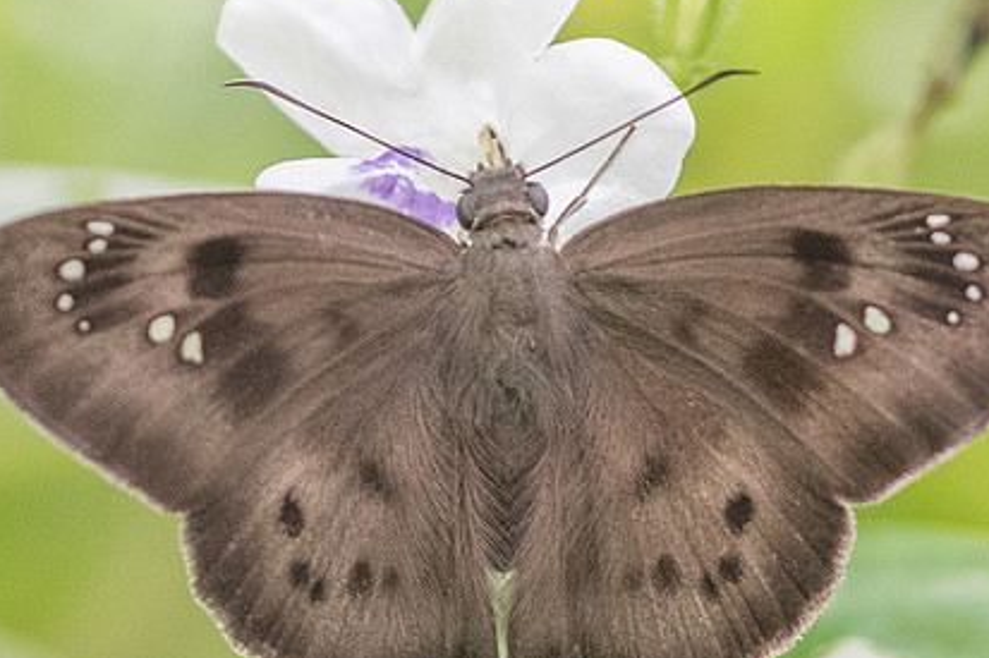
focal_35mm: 868
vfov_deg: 1.6
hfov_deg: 2.4
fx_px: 23835
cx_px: 704
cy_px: 623
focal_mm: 150
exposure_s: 1/320
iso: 1000
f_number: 4
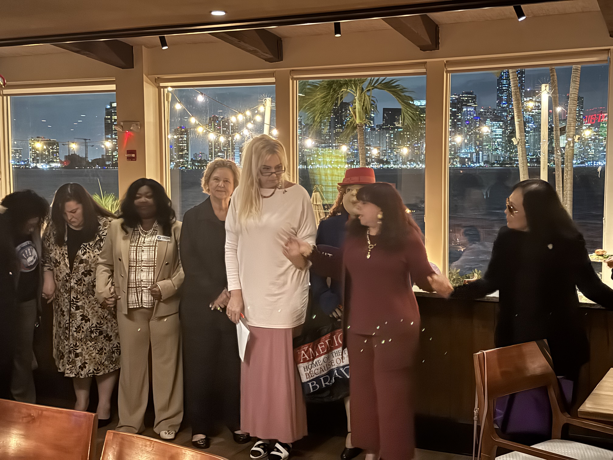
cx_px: 306
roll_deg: +0.8
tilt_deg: -4.7
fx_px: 850
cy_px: 230
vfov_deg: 30.3
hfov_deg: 39.7
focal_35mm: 48
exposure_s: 1/15
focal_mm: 6.76
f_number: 1.78
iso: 1250
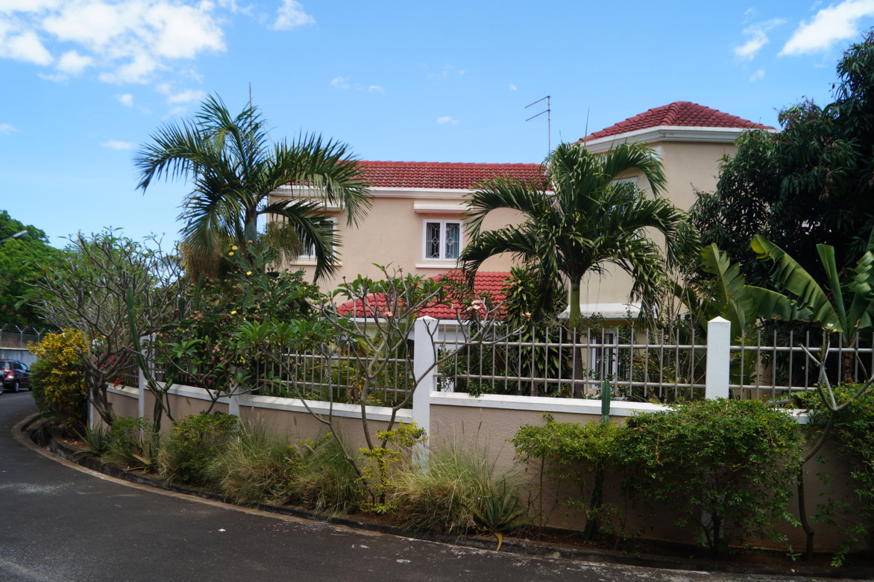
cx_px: 437
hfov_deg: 67.4
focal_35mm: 27
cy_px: 291
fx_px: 655
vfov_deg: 47.9
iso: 100
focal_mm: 18
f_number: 11
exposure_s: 1/80
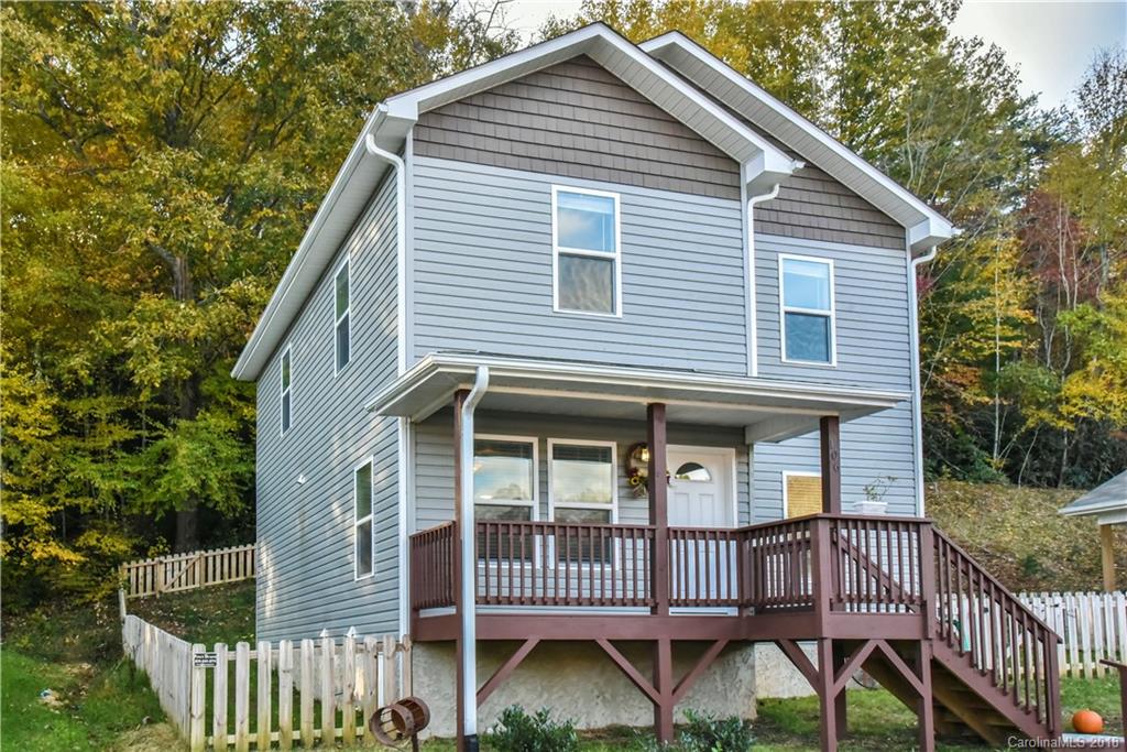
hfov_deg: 60.3
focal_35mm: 31
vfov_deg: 42.3
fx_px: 971
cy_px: 376
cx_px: 564
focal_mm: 31
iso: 4000
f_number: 13
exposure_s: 1/160
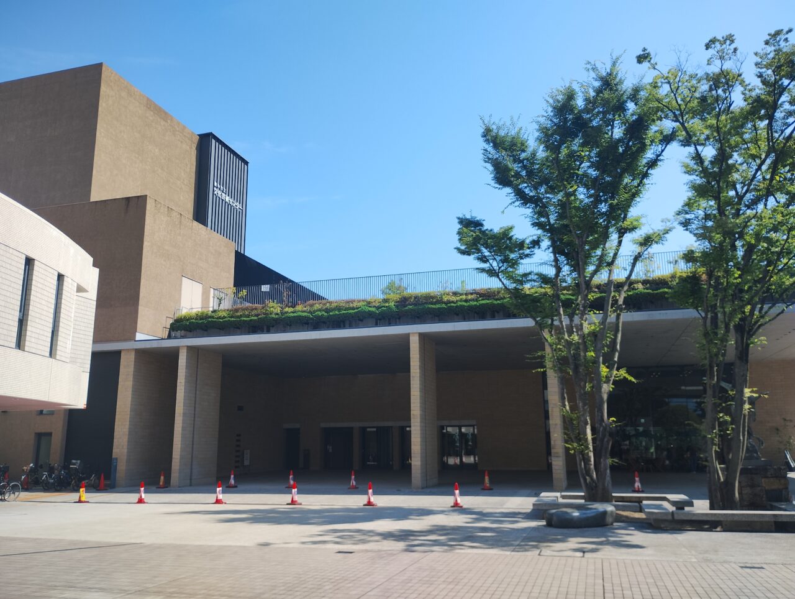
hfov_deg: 63.4
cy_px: 300
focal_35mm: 28
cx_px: 398
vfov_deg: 49.9
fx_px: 644
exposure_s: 1/429
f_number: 1.8
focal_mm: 4.27
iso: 100
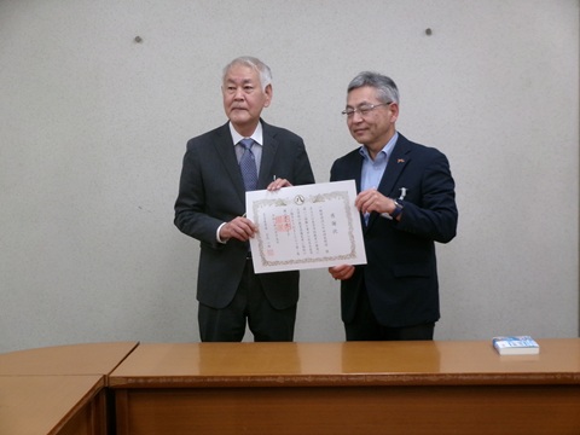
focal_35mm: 78
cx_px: 290
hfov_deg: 25.0
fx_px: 1307
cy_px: 218
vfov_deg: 18.9
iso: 400
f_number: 5.4
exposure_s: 1/30
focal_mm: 14
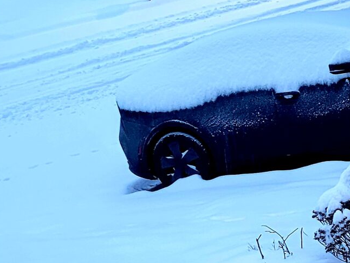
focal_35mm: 103
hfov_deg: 18.5
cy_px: 310
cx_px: 367
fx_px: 1042
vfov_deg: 14.0
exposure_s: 1/40
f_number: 1.8
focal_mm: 5.4
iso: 250
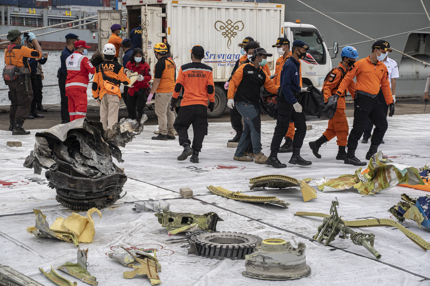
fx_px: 896
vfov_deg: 18.2
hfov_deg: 27.0
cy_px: 143
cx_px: 215
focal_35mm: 75
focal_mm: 75
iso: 400
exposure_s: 1/1250
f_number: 8
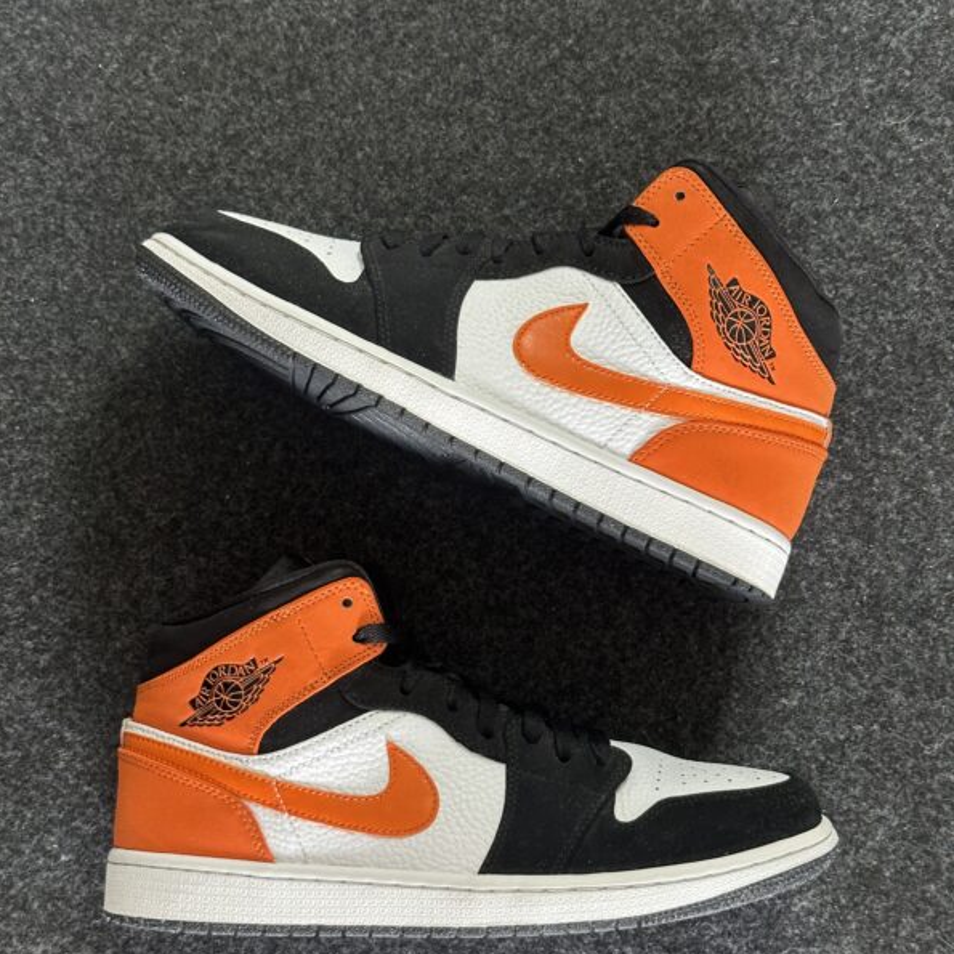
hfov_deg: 30.0
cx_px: 475
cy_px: 602
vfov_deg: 29.9
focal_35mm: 57
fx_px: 1777
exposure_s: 1/50
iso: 160
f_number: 1.78
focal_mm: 6.86
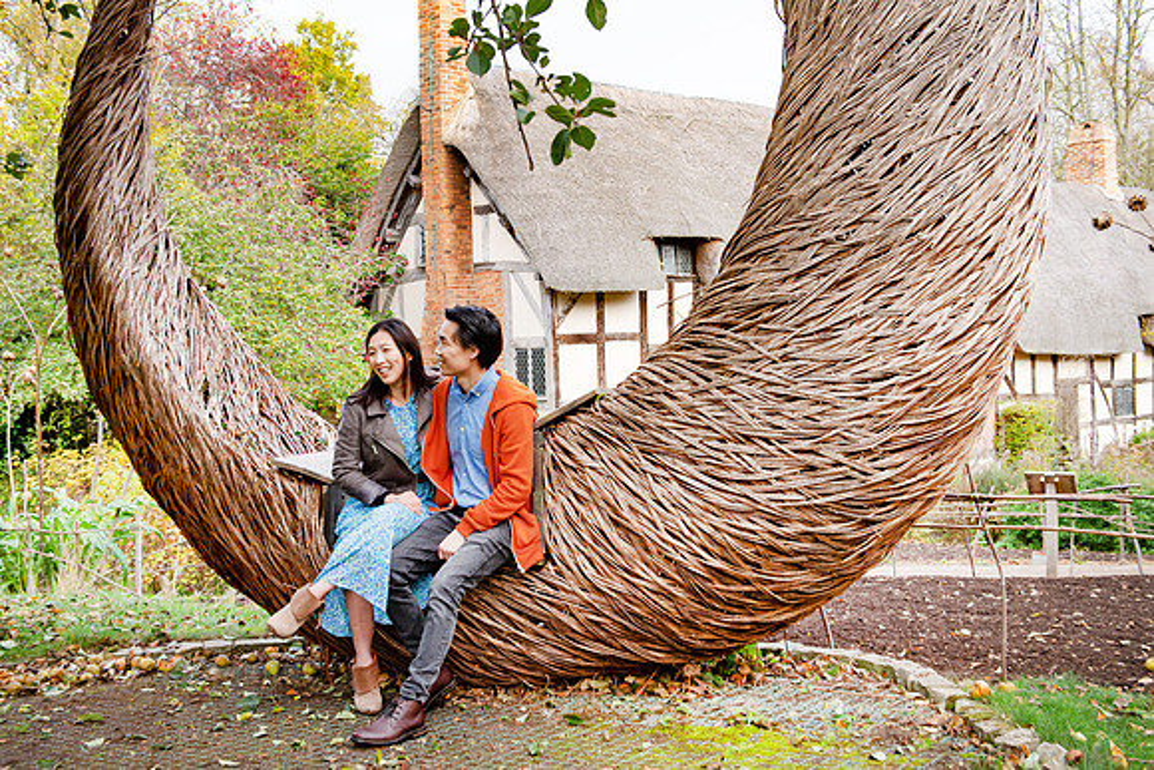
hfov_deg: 42.3
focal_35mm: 46
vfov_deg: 28.9
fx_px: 1490
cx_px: 590
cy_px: 426
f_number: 5
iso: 320
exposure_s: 1/200
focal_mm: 42
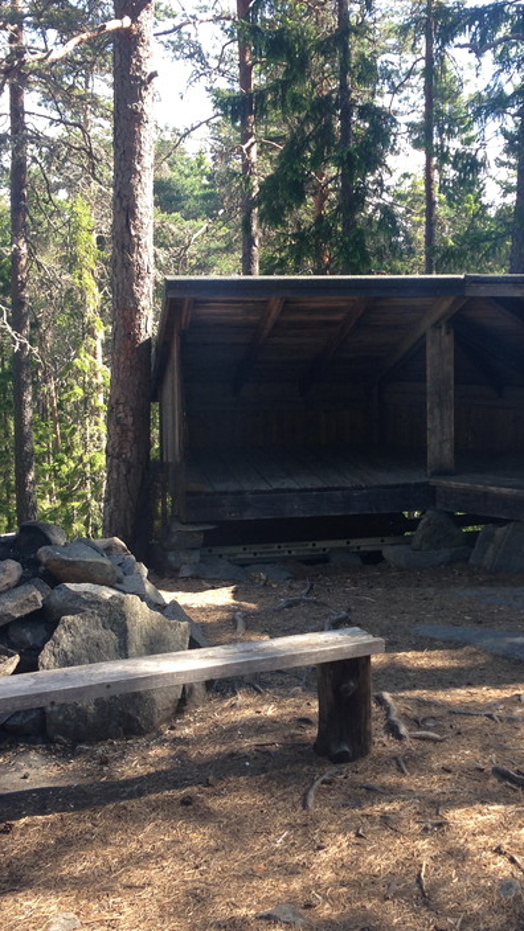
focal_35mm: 49
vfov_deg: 42.1
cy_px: 473
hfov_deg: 24.3
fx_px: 1210
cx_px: 369
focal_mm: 4.13
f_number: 2.4
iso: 50
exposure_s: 1/173
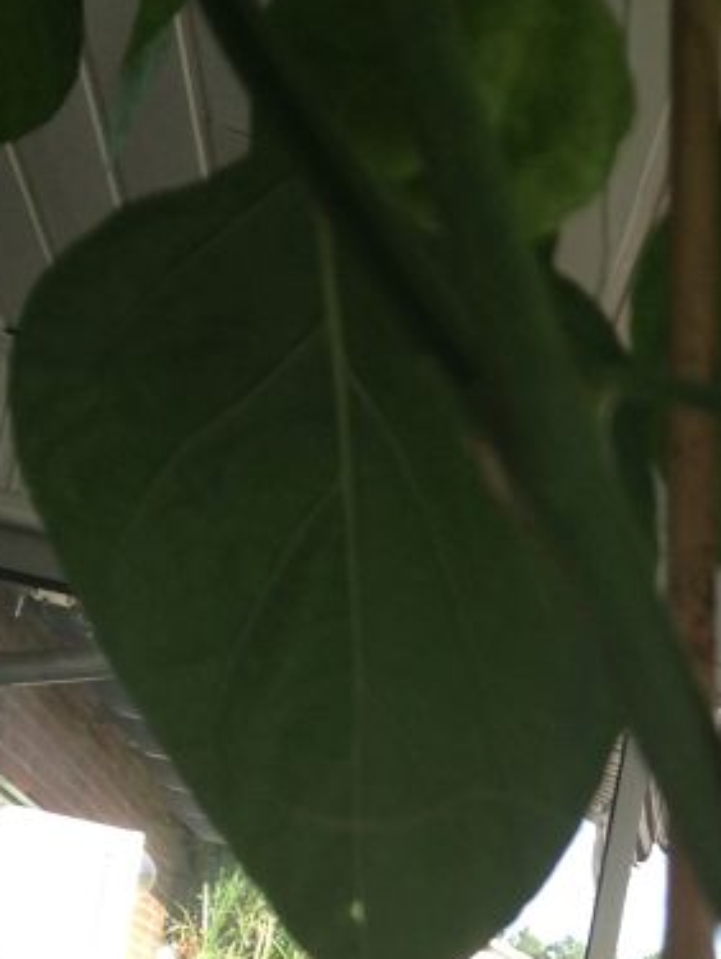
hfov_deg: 15.7
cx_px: 903
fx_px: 2495
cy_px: 1174
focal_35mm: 90
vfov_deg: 20.3
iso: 50
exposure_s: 1/275
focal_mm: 4.13
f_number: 2.4
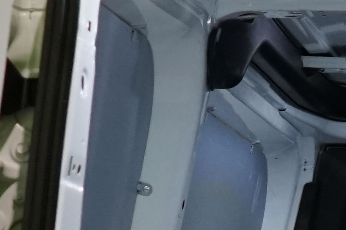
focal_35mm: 217
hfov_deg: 9.0
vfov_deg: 6.1
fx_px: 2085
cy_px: 545
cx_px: 650
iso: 1250
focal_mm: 31
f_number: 4
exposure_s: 1/160
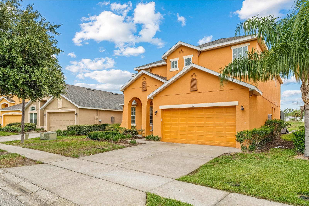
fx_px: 185
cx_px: 154
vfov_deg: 58.1
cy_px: 103
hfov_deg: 79.6
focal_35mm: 22
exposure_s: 1/15
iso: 400
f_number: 11
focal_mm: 21.6
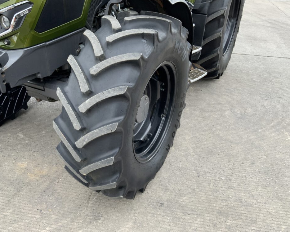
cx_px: 132
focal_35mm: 31
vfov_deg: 47.1
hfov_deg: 57.1
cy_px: 118
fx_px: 266
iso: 25
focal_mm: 3
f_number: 1.8
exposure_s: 1/122
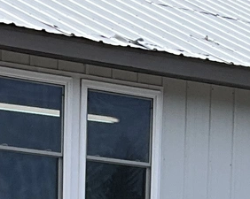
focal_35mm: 201
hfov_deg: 9.6
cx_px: 155
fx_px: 1486
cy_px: 620
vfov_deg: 6.8
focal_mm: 3
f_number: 1.8
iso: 25
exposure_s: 1/1015
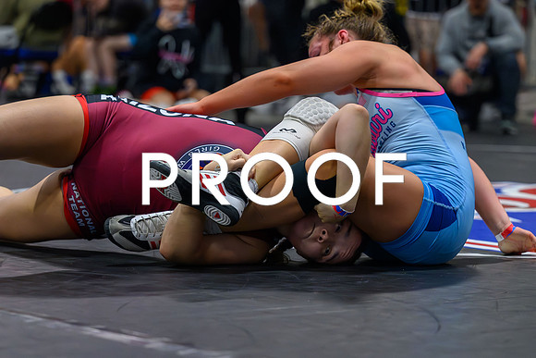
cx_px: 275
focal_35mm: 149
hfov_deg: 13.7
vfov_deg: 9.2
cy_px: 266
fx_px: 2226
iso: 9000
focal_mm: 100
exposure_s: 1/800
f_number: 2.8
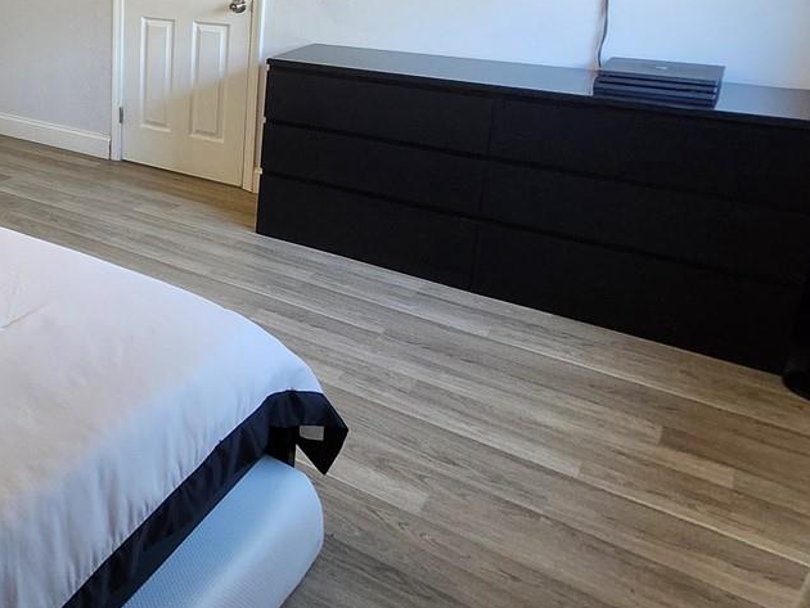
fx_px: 772
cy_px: 89
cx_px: -64
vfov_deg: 40.5
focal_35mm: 33
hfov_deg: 43.8
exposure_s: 1/60
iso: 250
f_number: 2.2
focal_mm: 1.74
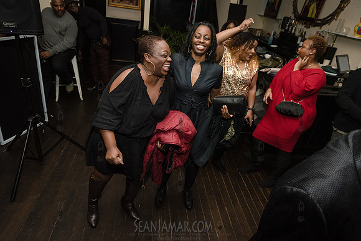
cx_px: 180
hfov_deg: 73.7
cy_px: 120
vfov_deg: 53.2
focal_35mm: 24
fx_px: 241
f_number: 4.5
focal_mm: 24
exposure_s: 1/250
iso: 2000
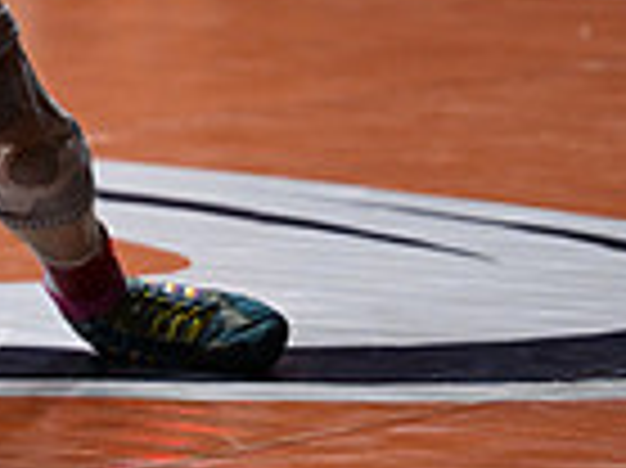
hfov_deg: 5.2
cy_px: -277
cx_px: -640
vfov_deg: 3.9
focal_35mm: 374
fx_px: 6758
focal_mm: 93
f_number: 2.8
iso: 1400
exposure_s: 1/1000
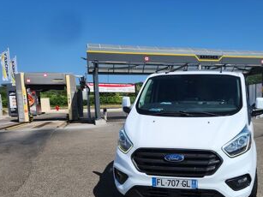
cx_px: 188
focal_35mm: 36
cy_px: 136
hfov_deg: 49.9
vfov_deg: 39.0
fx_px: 273
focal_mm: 5.4
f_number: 1.8
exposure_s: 1/2921
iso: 20
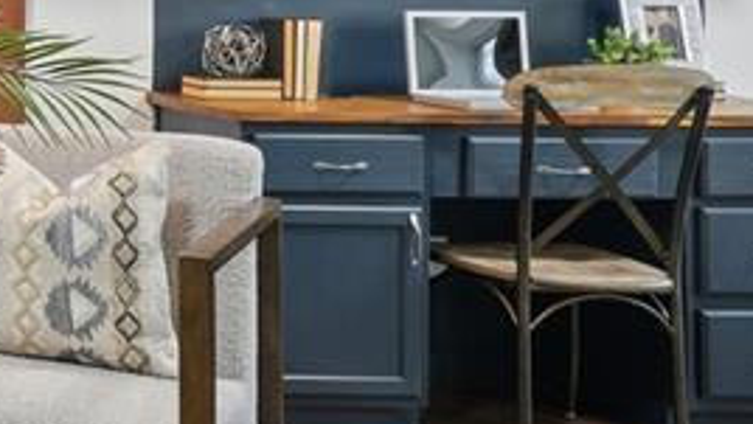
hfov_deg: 23.9
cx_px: -402
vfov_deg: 17.2
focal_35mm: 68
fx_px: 1358
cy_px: -38
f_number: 8
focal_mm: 17
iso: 400
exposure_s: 1/6
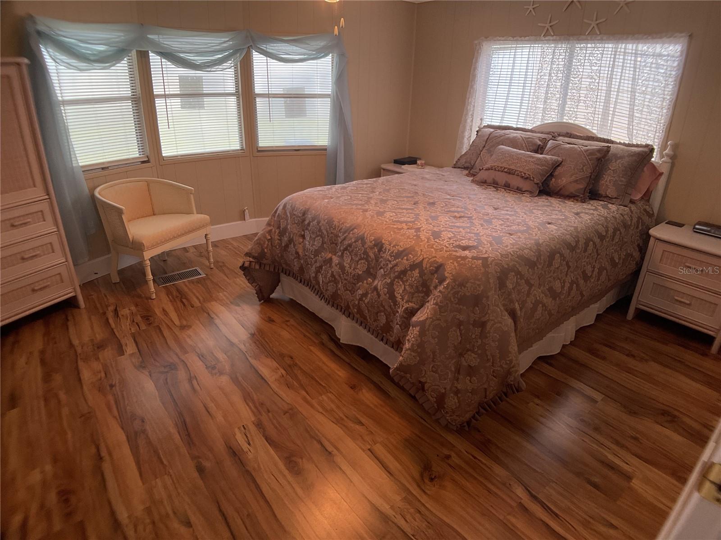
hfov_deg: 61.7
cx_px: 360
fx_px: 604
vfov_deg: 48.2
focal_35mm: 29
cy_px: 270
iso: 32
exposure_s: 1/120
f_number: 1.8
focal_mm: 3
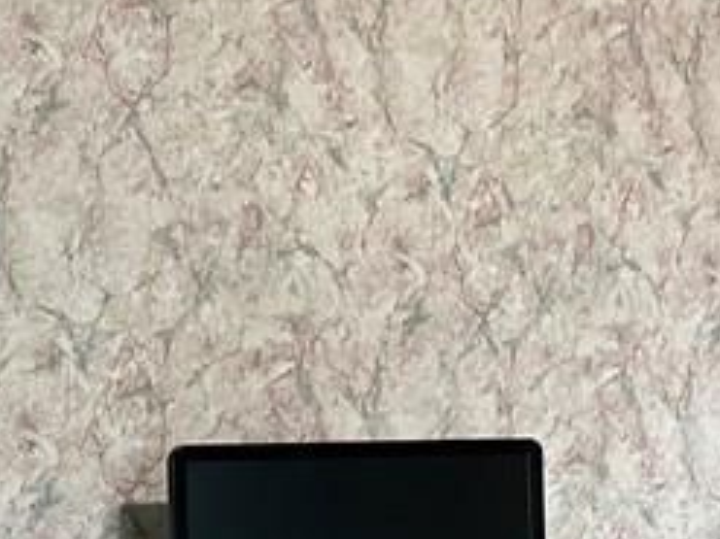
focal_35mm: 108
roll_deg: -0.6
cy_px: 387
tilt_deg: -1.9
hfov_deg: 18.0
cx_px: 595
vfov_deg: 13.7
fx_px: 2245
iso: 160
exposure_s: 1/60
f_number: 1.5
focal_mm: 5.7
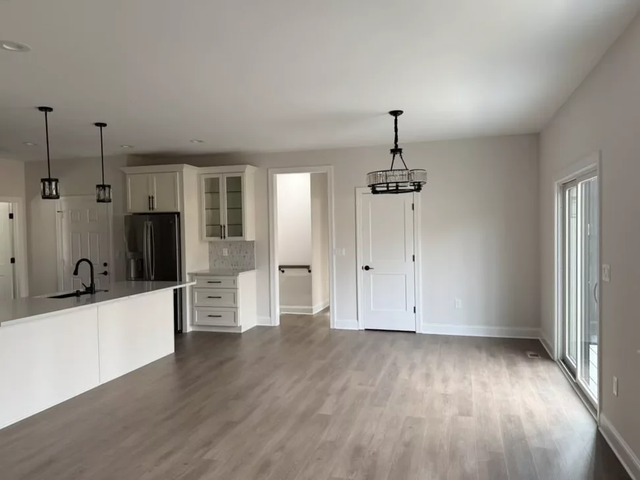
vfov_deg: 56.8
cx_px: 320
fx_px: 444
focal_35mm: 24
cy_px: 240
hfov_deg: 71.6
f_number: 1.78
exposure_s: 1/60
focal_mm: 6.76
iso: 125
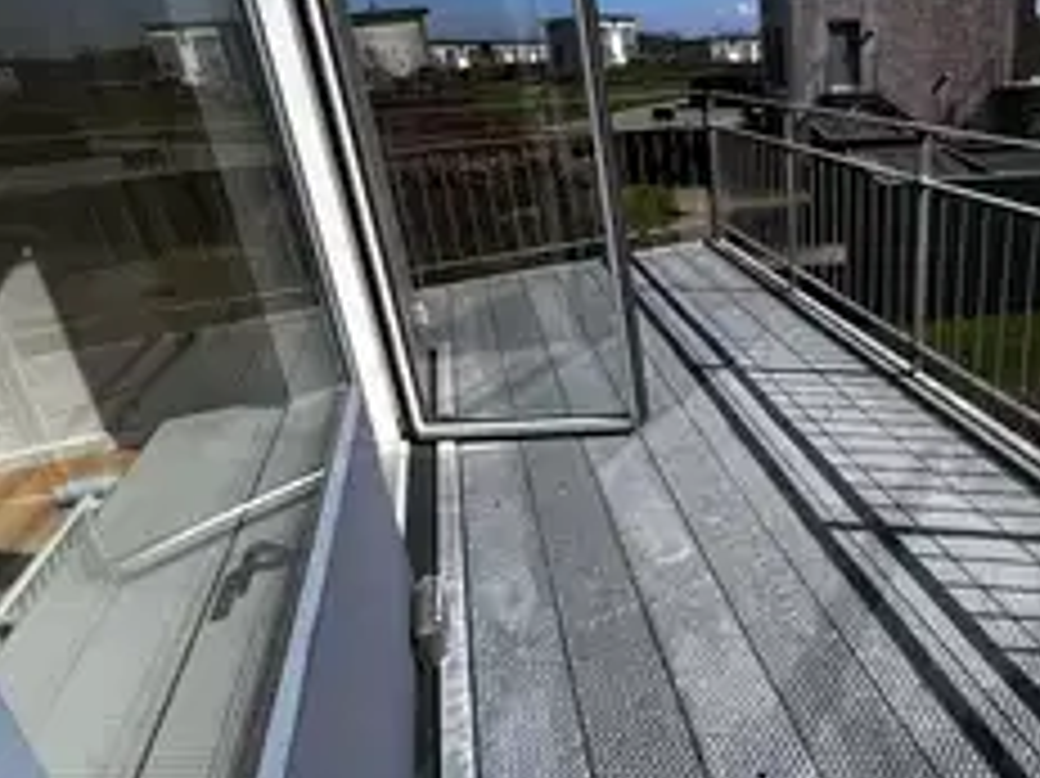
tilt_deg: -17.7
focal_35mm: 21
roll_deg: +1.6
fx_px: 631
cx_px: 835
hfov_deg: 70.9
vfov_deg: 61.9
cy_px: 261
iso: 32
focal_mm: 1.57
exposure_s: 1/1597
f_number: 1.8
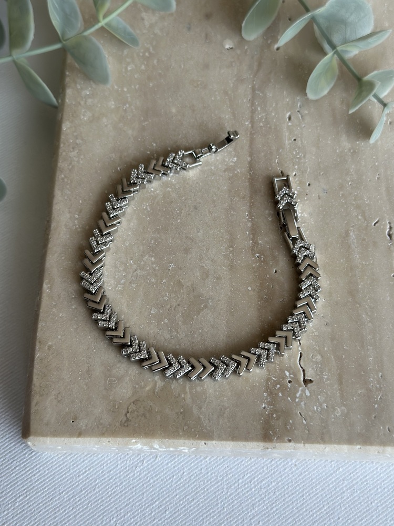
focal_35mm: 48
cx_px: 197
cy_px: 263
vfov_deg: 39.7
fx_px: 728
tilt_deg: -66.8
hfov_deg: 30.3
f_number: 1.78
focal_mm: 6.86
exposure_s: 1/129
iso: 80
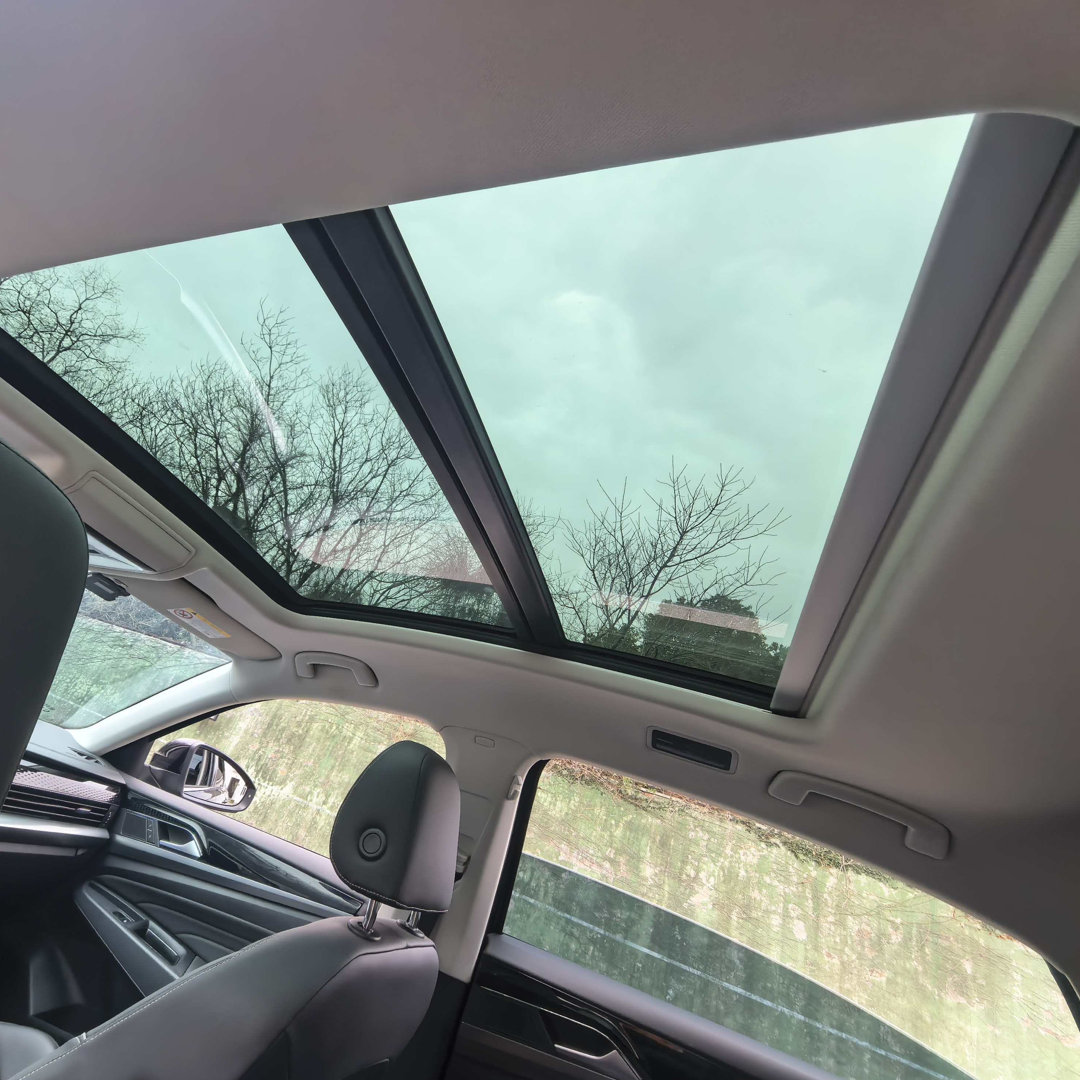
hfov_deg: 86.6
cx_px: 445
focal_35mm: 16
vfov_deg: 87.4
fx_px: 565
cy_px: 532
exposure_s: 1/50.7
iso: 125
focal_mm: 1.95
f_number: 2.2
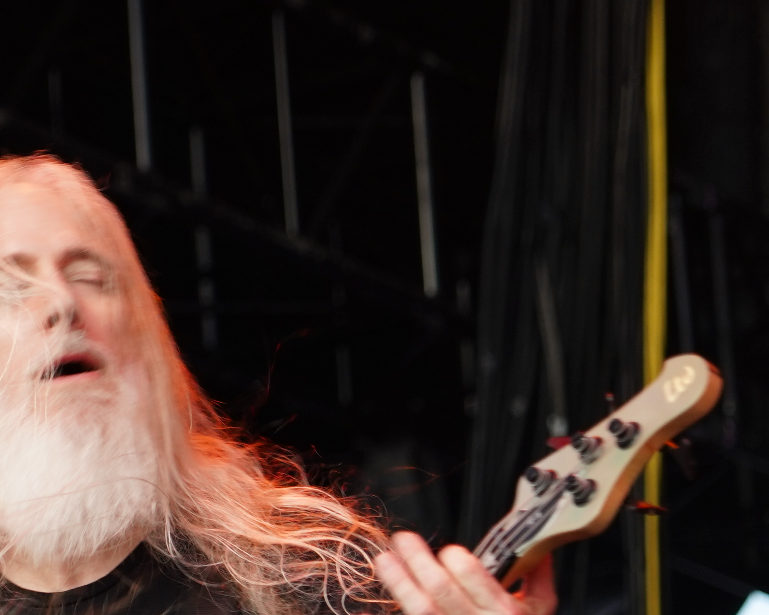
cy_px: 437
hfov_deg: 5.5
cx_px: 15
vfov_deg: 4.4
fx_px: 8011
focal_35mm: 352
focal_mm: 105
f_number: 4
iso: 400
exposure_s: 1/125
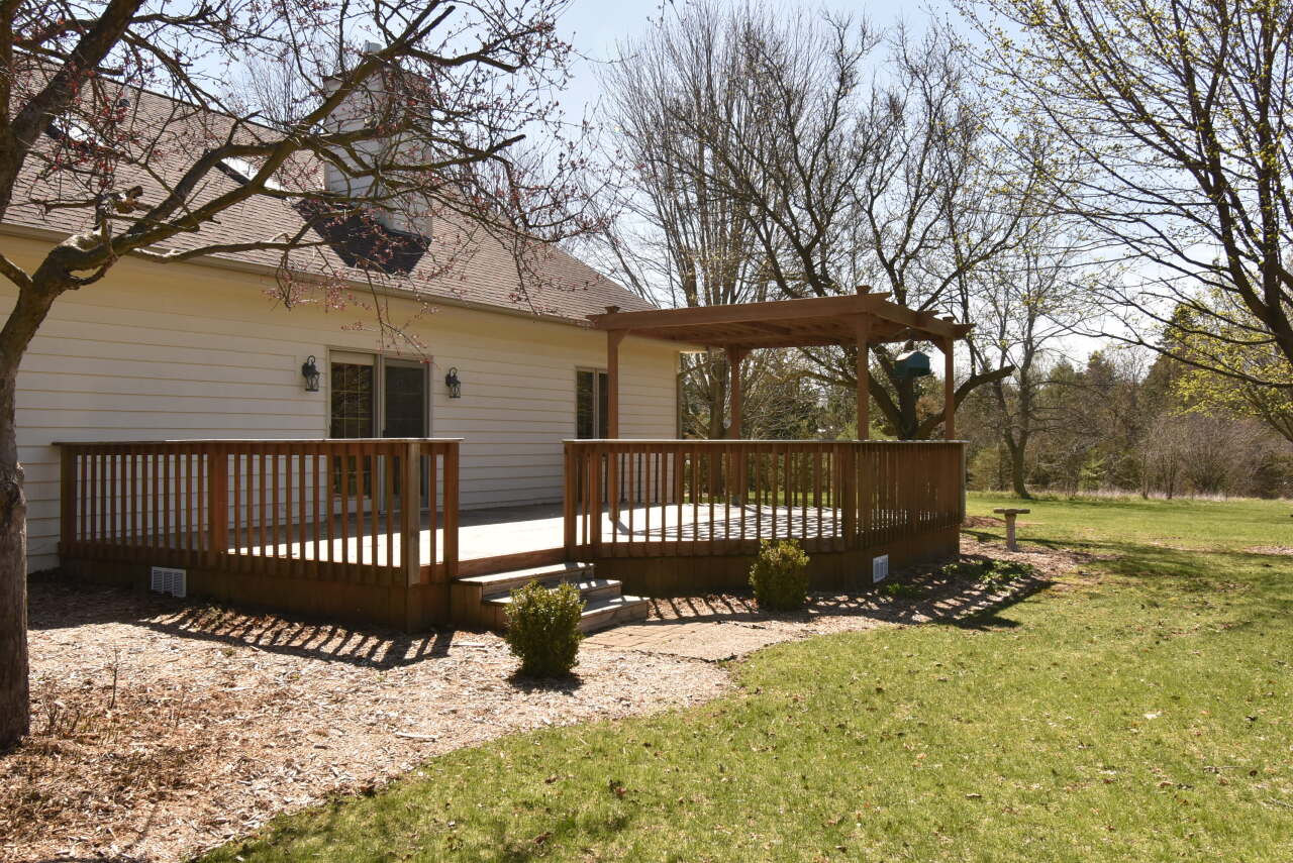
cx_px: 646
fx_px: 1078
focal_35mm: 30
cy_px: 432
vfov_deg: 43.7
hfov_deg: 61.9
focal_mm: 20
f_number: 11
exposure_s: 1/500
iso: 640
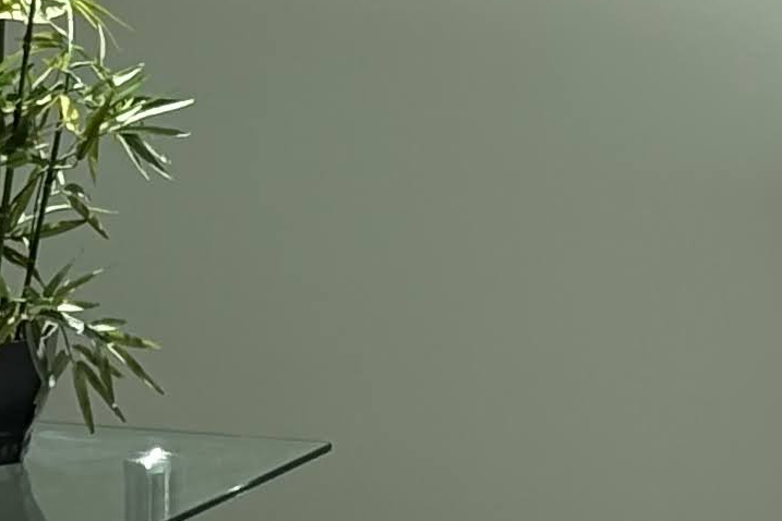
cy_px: 362
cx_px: 215
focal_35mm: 304
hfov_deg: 6.8
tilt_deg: -9.1
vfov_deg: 4.5
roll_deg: -0.1
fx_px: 6603
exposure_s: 1/987
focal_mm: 5.96
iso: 50
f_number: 1.6
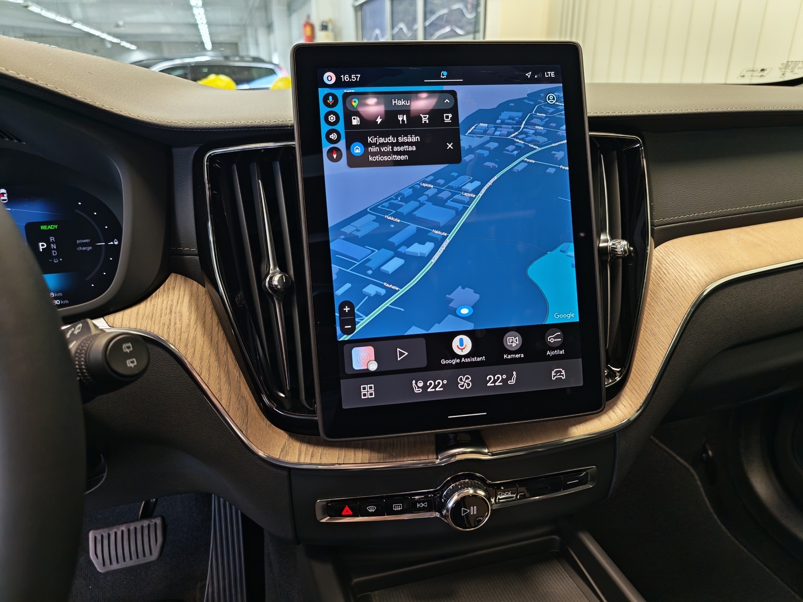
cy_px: 301
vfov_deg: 58.9
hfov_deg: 73.9
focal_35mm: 23
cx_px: 402
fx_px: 534
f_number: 1.6
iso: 160
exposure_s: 1/50
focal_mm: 5.4
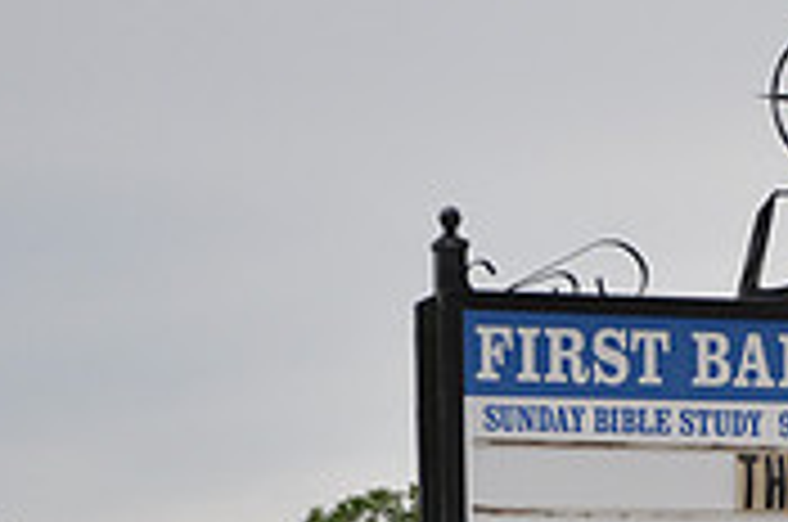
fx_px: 6751
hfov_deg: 6.6
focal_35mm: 309
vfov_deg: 4.4
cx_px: 865
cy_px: 722
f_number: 5.3
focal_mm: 62
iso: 400
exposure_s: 1/200
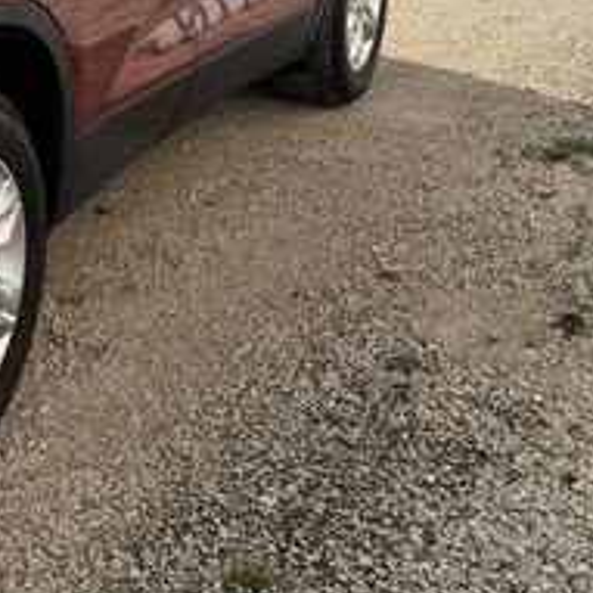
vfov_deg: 23.3
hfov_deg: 20.4
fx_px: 1376
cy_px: -9
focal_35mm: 71
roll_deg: -0.5
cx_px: -323
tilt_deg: -12.1
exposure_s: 1/6711
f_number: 1.78
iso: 100
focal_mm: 6.76
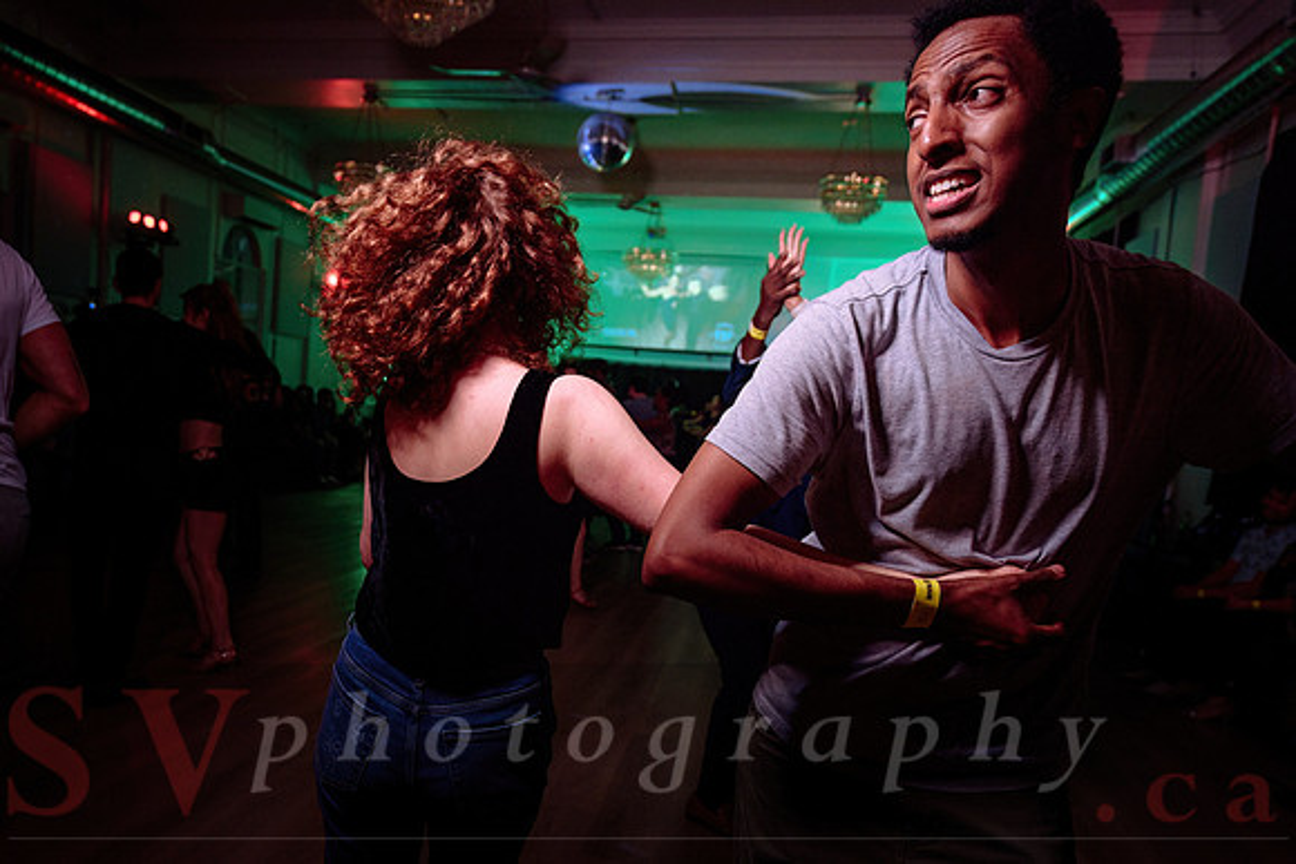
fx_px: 1029
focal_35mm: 29
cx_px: 525
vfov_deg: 45.4
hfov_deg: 63.9
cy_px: 514
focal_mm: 24
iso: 800
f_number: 3.5
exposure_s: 1/50
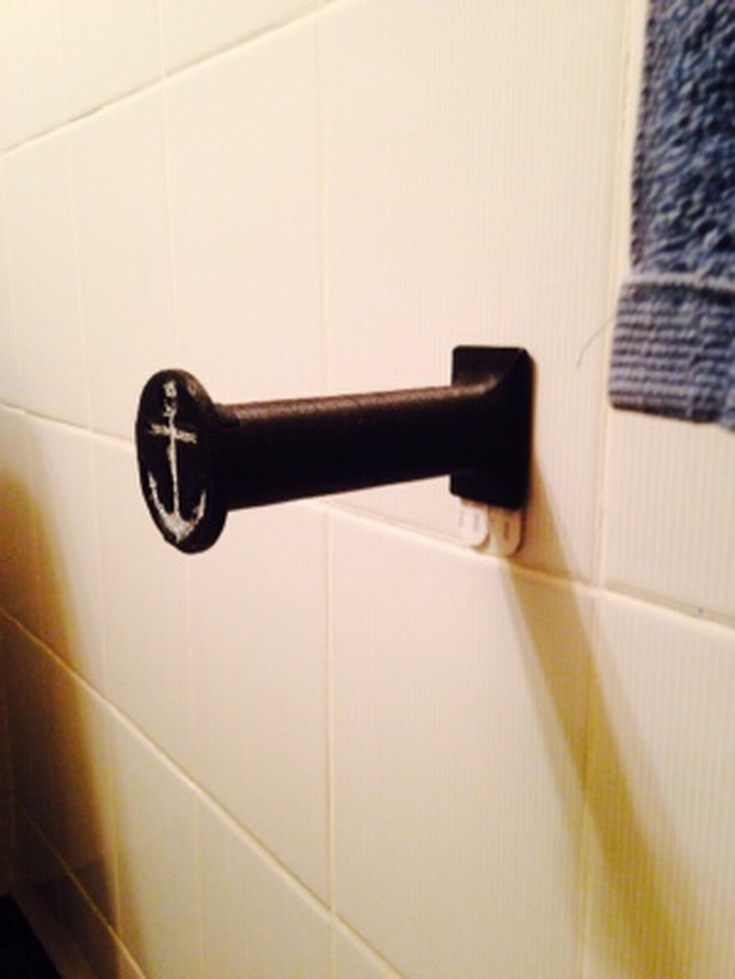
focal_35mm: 33
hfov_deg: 42.9
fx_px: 934
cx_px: 368
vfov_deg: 55.4
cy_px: 490
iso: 200
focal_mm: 4.12
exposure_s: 1/20
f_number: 2.4
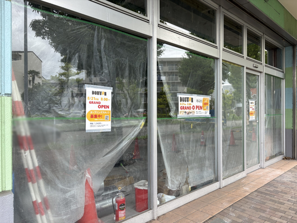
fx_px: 223
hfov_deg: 67.3
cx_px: 148
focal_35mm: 26
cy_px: 112
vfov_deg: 53.1
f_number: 1.6
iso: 50
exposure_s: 1/654
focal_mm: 5.96
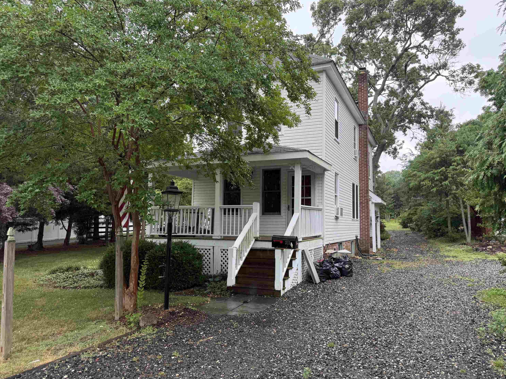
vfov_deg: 54.9
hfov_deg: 69.4
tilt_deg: +6.3
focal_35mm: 25
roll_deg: -0.9
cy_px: 185
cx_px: 263
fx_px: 365
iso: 100
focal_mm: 6.76
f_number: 1.78
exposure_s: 1/339
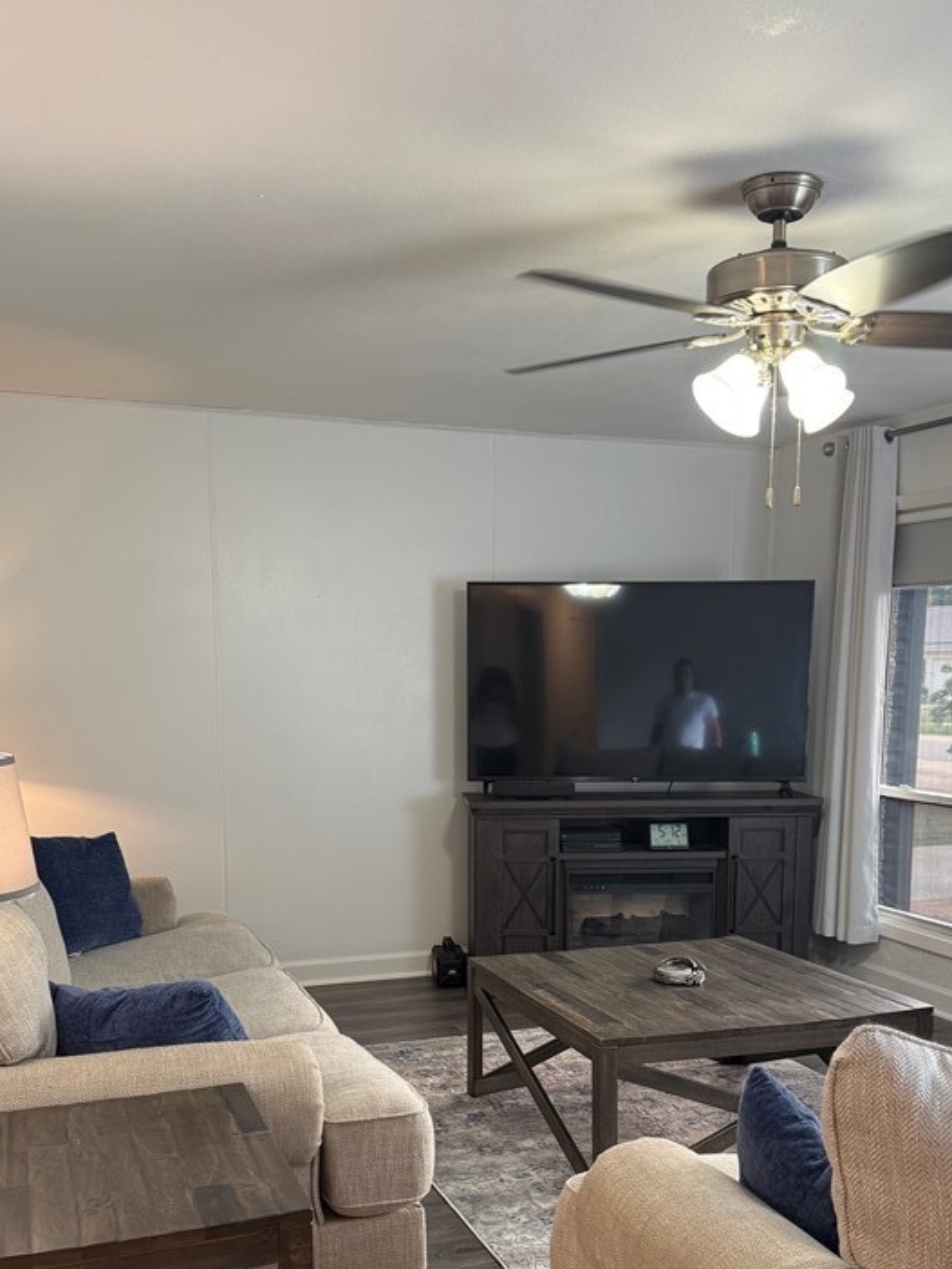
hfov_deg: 40.7
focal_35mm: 35
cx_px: 484
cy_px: 851
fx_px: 1283
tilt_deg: -8.8
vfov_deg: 51.6
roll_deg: -1.0
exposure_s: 1/60
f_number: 1.78
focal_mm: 6.76
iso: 160
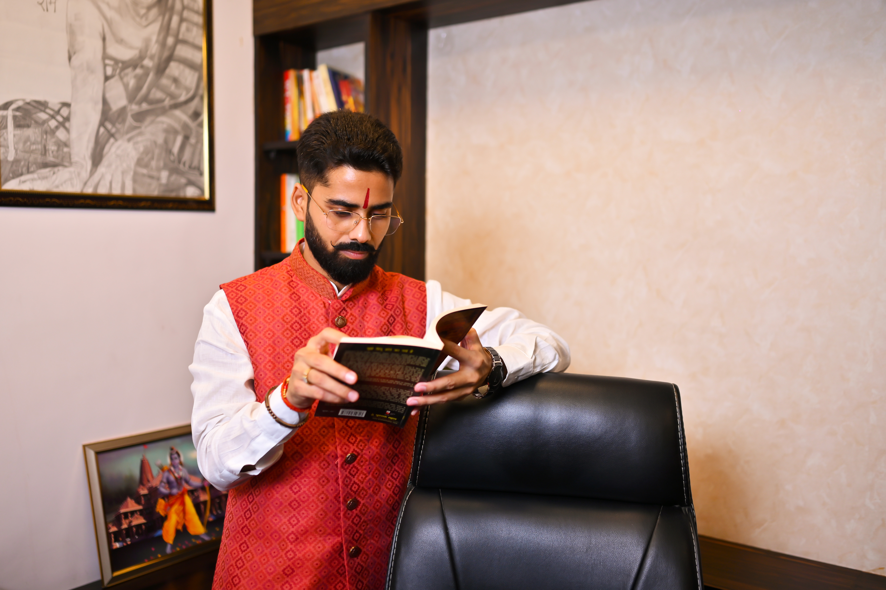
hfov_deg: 54.5
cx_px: 443
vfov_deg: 37.8
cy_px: 295
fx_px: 861
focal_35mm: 35
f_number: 1.8
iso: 80
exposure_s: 1/320
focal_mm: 35
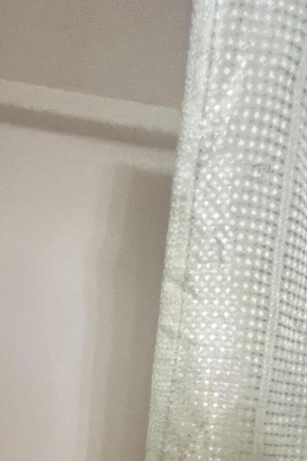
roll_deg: -1.3
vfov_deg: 48.6
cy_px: 478
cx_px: 17
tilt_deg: -12.4
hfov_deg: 39.6
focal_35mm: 30
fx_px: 384
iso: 500
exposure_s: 1/60
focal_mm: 1.57
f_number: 1.8
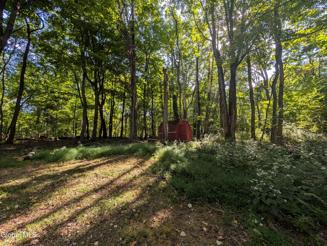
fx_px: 114
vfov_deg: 94.6
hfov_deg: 110.5
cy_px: 123
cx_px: 164
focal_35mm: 12
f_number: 1.7
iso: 51
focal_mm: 2.02
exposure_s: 1/500
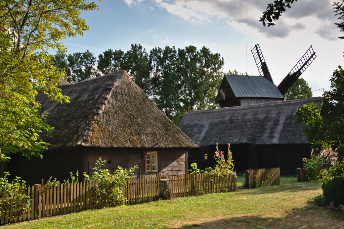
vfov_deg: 34.2
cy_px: 114
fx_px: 373
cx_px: 172
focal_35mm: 39
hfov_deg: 49.5
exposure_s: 1/250
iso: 200
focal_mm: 26
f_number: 8
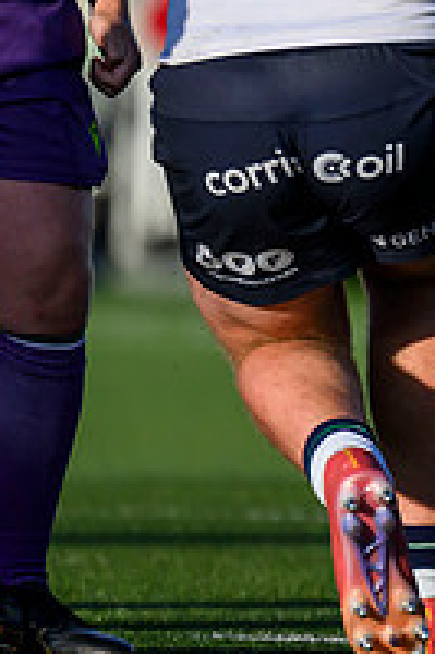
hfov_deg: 0.6
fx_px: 40032
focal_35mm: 2205
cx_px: 1183
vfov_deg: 0.9
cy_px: -86
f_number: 4
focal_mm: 560
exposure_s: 1/3200
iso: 500
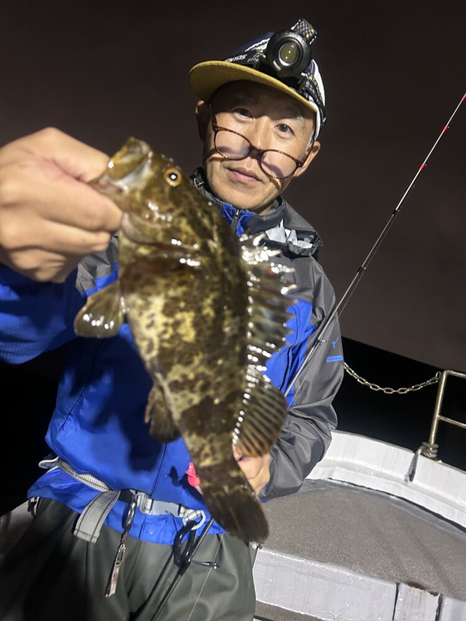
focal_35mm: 26
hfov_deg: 53.1
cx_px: 233
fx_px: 467
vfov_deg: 67.3
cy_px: 310
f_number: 1.5
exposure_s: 1/35
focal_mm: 5.7
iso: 640
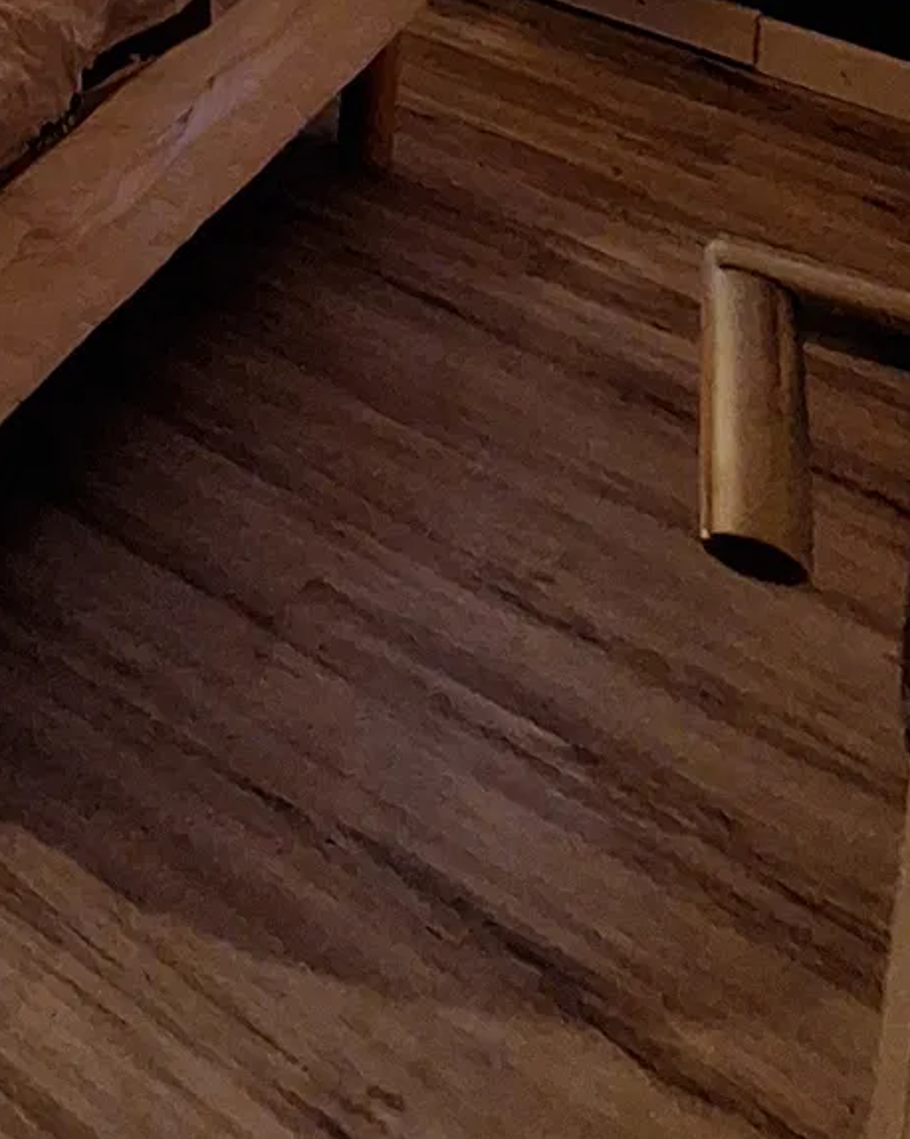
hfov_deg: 22.6
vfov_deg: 23.0
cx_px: -359
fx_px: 1953
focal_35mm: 58
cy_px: -751
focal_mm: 1.46
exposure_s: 1/25
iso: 320
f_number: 2.2
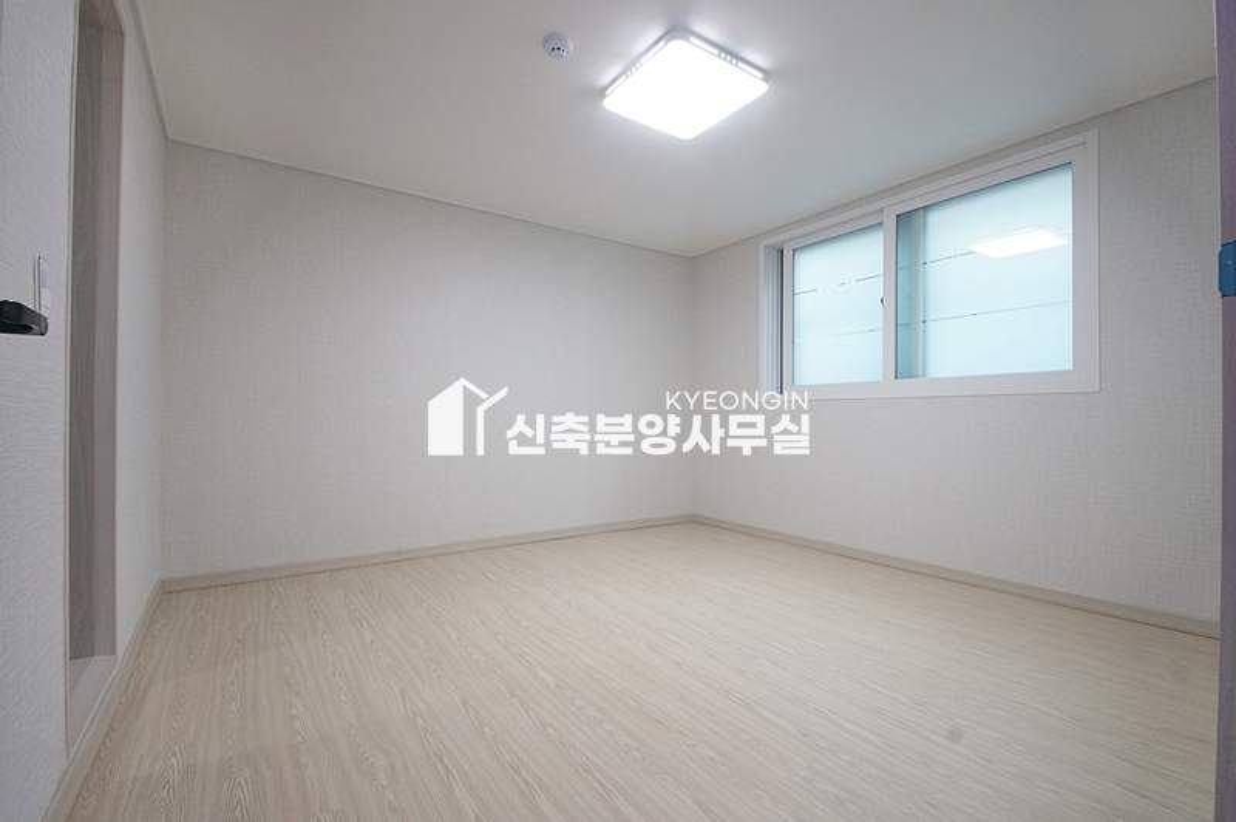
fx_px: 566
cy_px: 411
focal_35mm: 16
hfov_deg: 95.0
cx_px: 618
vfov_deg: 72.0
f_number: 9
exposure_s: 1/20
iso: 800
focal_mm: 11
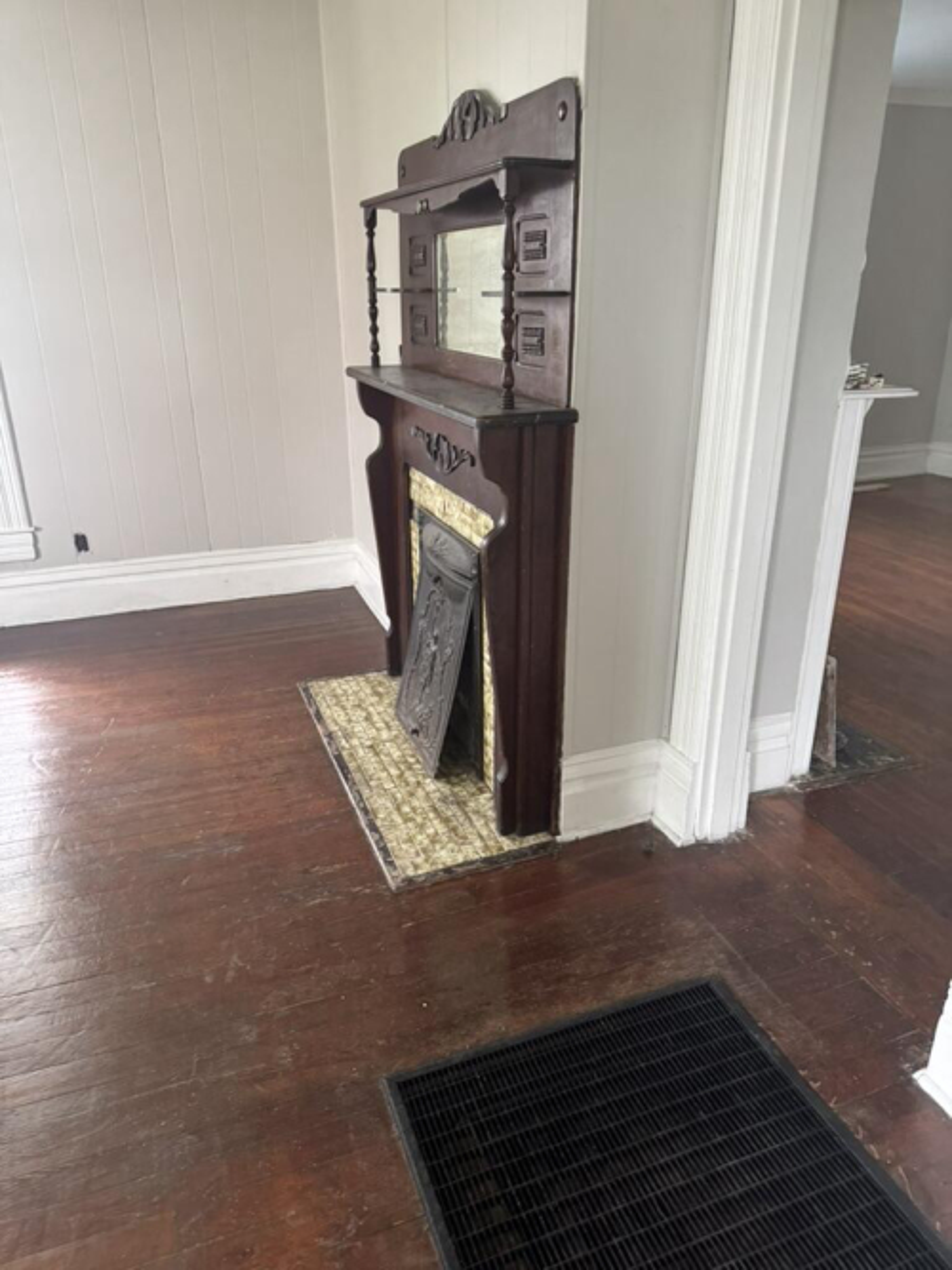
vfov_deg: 71.6
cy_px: 635
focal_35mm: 24
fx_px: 880
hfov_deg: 56.8
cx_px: 476
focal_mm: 6.76
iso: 400
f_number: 1.78
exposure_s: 1/60
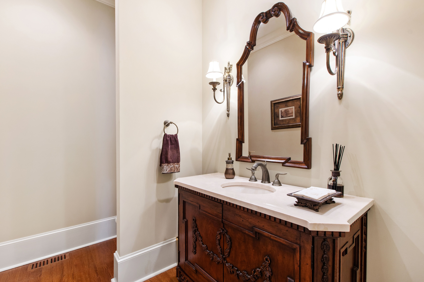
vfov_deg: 77.3
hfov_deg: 100.4
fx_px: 177
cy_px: 141
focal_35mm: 15
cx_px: 212
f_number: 8
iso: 100
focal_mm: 10
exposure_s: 1
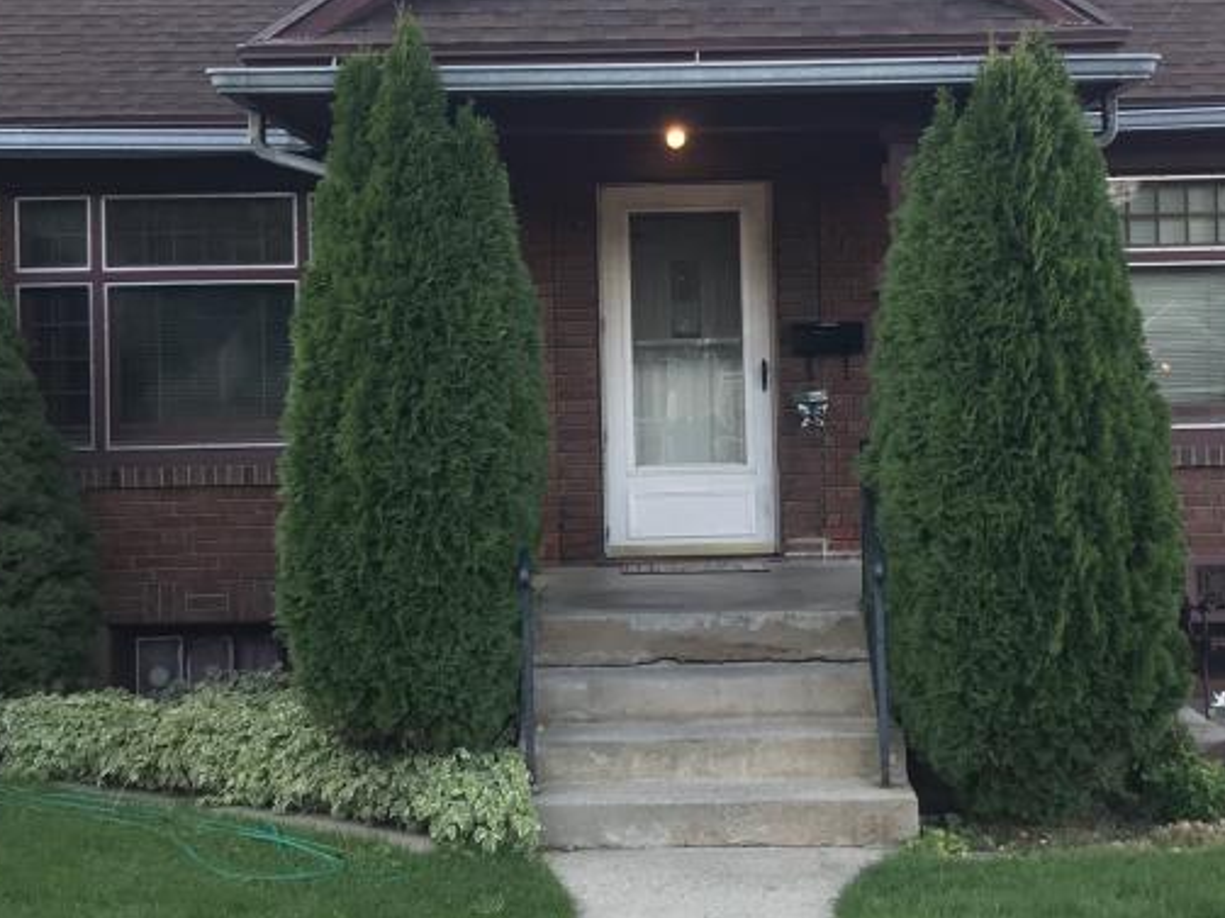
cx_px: 704
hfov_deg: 33.7
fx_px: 2017
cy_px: 377
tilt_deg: +2.3
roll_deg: +0.6
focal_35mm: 57
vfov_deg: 25.6
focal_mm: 3.99
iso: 32
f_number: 1.8
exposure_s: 1/60
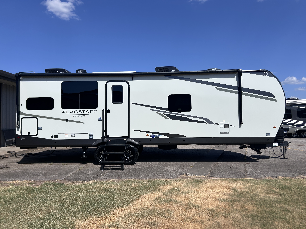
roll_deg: +0.2
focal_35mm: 26
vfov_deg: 53.1
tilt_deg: +2.5
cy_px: 114
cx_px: 153
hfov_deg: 67.3
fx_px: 230
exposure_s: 1/8000
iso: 50
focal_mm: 5.7
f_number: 1.5
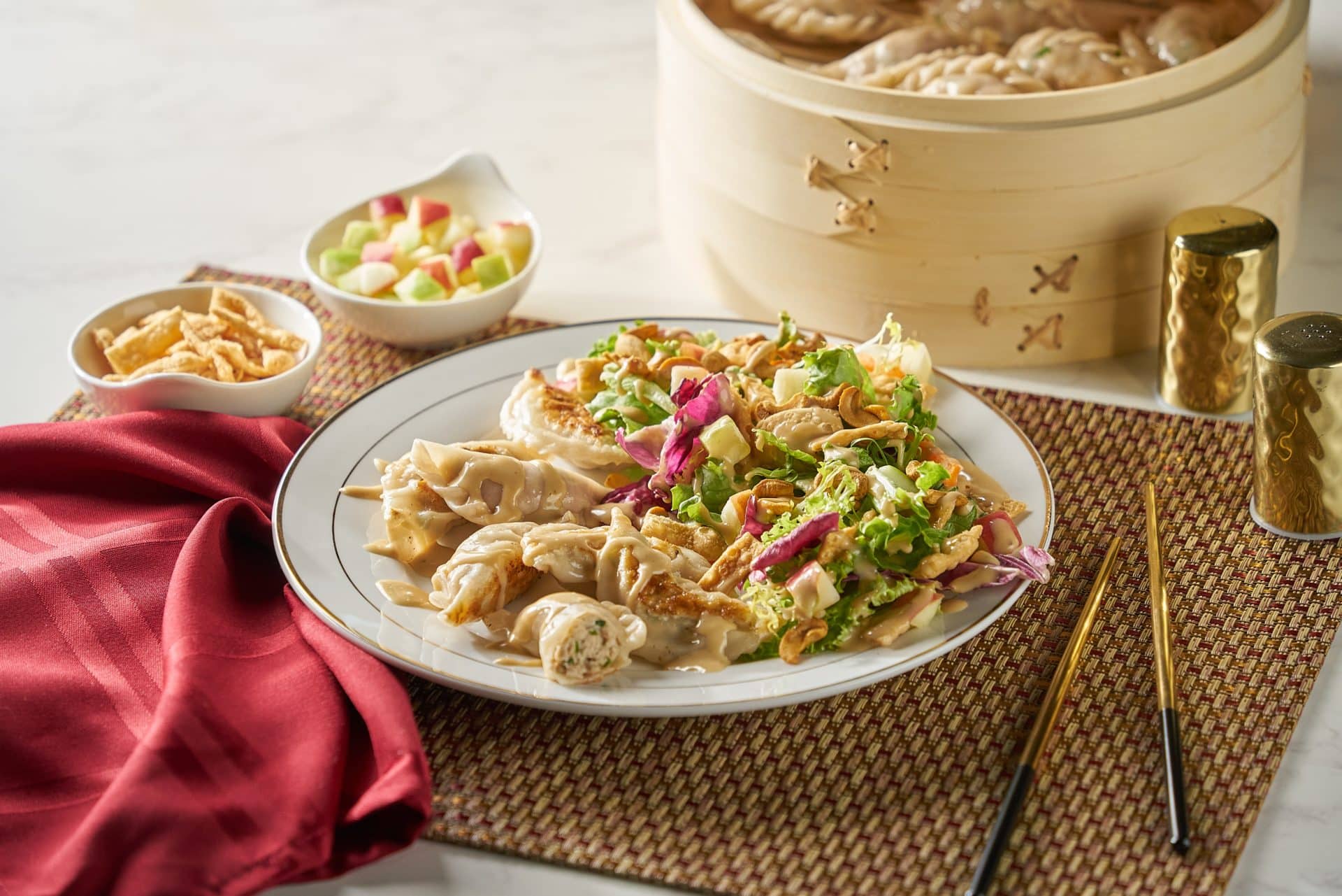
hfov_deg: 18.4
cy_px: 448
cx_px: 671
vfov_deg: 12.3
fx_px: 4139
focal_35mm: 111
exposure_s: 1/200
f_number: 4.5
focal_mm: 111
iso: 1000
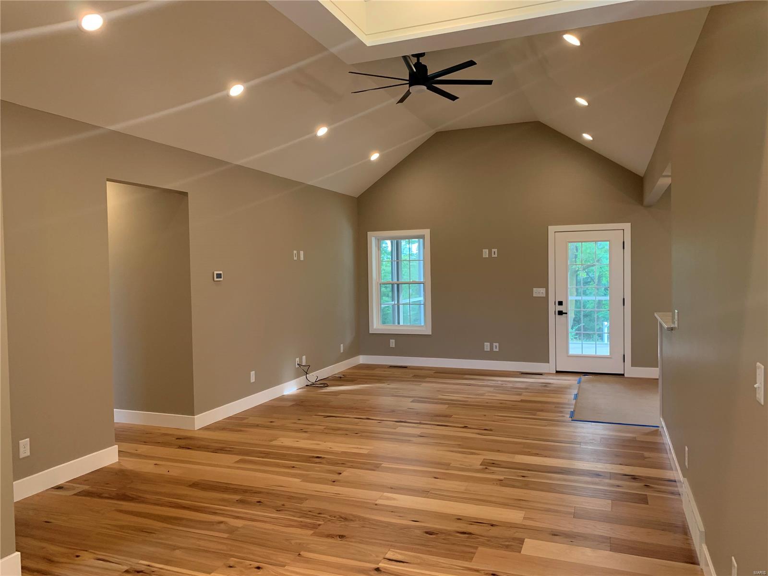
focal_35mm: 26
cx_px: 384
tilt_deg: -1.1
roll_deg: +1.2
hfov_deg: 67.3
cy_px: 288
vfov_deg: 53.1
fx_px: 577
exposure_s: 1/60
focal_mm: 4.25
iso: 80
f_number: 1.8
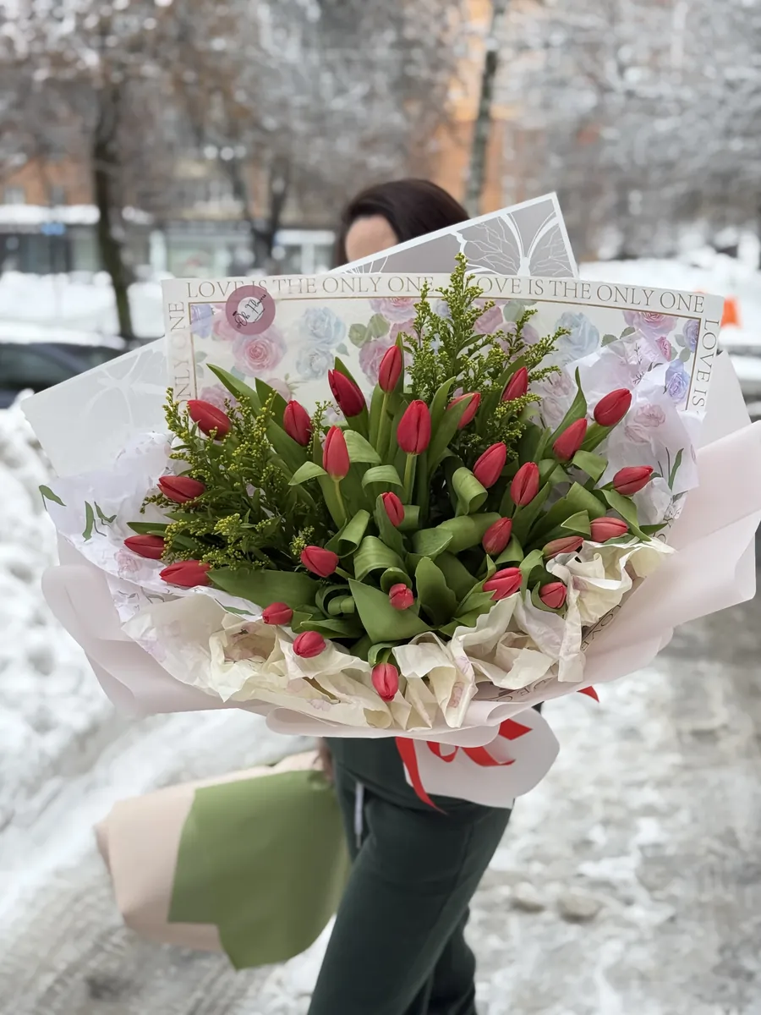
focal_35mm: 48
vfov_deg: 39.7
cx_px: 380
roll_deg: -1.7
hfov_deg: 30.3
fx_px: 1407
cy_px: 508
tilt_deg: -8.6
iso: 80
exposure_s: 1/320
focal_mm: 6.76
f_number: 1.78
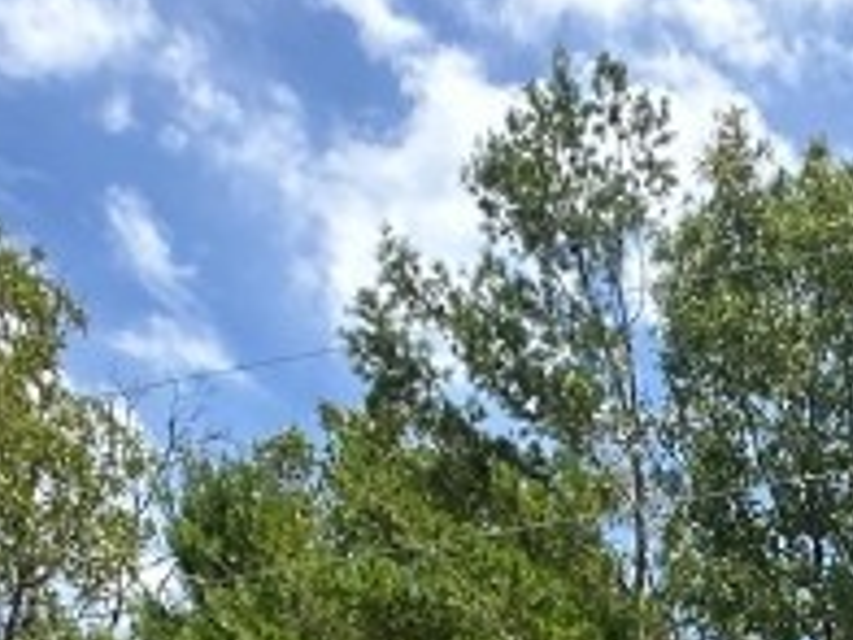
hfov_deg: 25.5
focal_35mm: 73
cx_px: 836
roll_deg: -1.7
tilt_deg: +6.1
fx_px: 1799
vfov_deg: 15.2
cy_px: 1367
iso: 40
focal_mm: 2.22
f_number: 2.2
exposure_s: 1/703
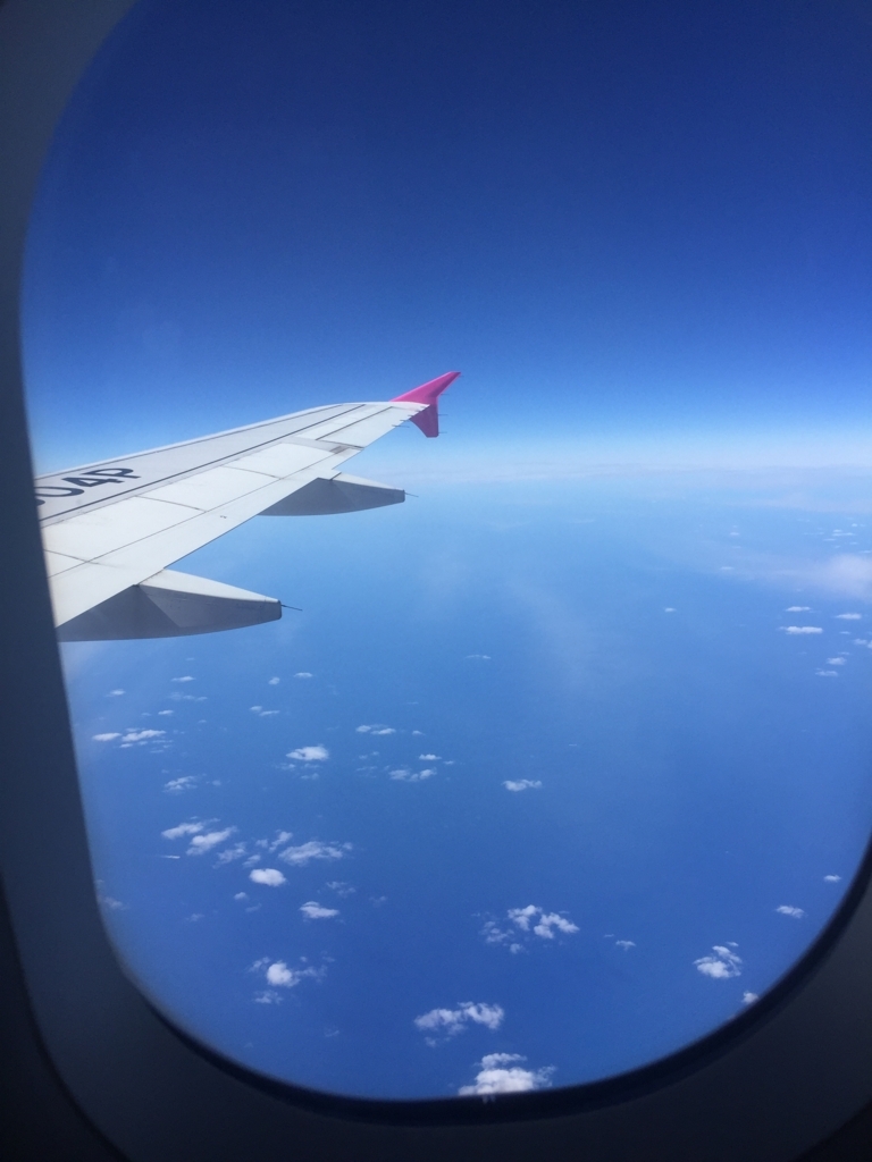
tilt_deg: -4.2
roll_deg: +1.1
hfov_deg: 48.2
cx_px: 436
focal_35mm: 29
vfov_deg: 61.7
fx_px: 974
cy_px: 581
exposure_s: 1/2326
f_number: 2.2
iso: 32
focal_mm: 4.15
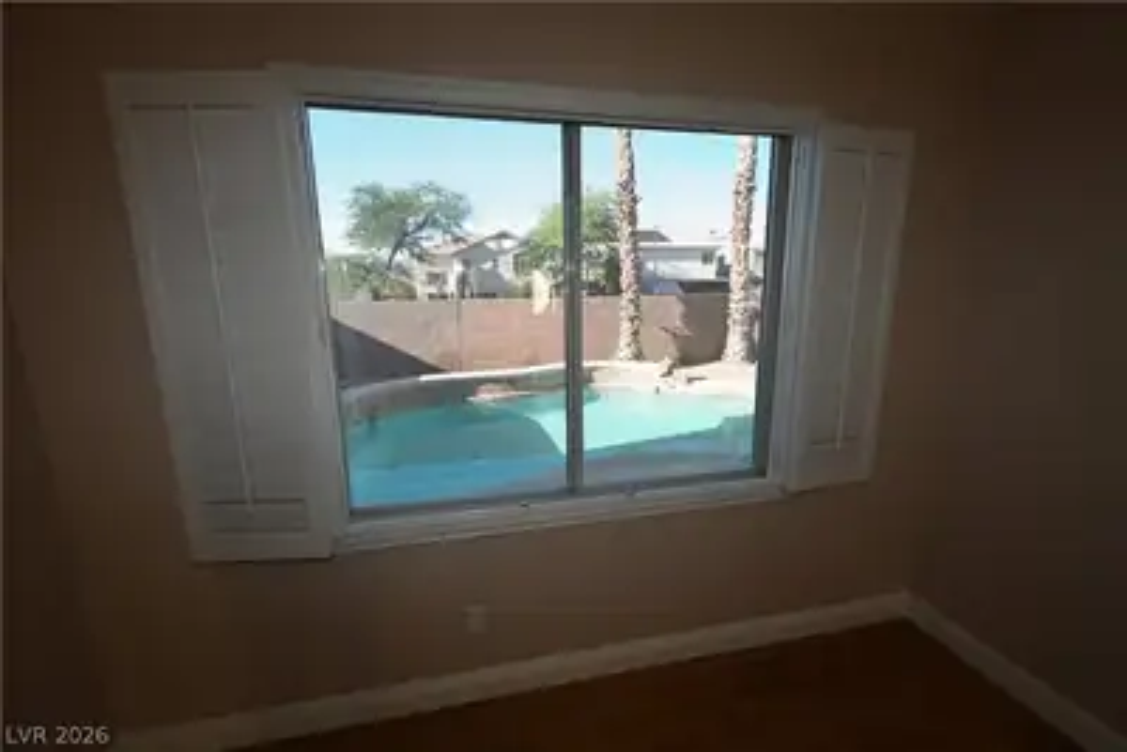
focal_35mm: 14
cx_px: 564
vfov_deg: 81.3
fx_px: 438
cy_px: 376
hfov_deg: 104.2
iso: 1100
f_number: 6.7
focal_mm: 14
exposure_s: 1/180
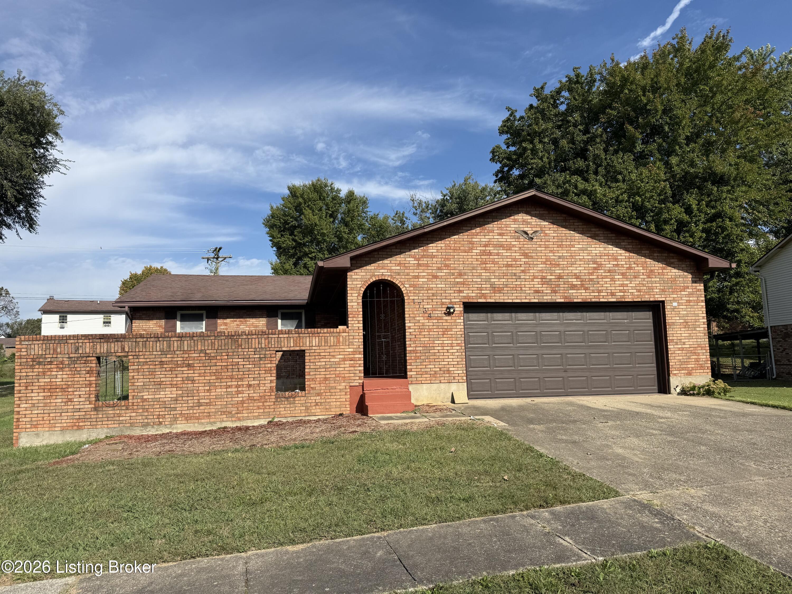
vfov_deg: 56.8
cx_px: 396
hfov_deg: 71.6
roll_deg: +1.5
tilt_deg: +7.3
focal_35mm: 24
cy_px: 297
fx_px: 549
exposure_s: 1/5714
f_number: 1.78
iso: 80
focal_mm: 6.76
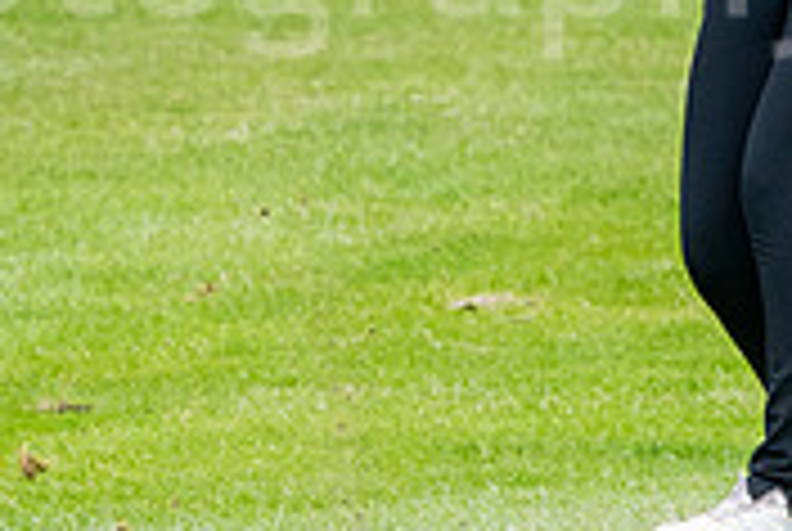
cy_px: -268
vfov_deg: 0.6
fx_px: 47798
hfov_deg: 0.9
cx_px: 288
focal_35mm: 2169
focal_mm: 440
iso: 1600
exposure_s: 1/1000
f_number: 8
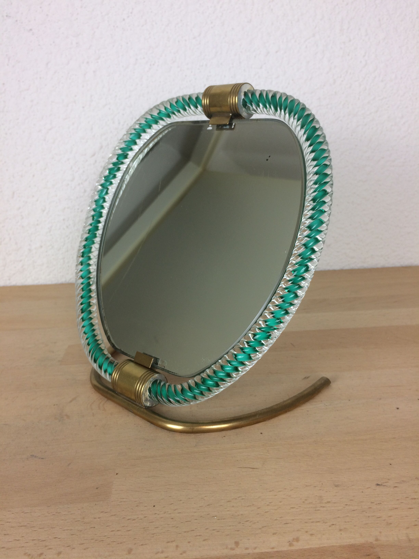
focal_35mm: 29
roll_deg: +3.4
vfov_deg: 61.7
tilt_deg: -18.9
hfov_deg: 48.2
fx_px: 468
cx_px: 210
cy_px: 280
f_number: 2.2
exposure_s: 1/50
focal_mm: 4.15
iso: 40
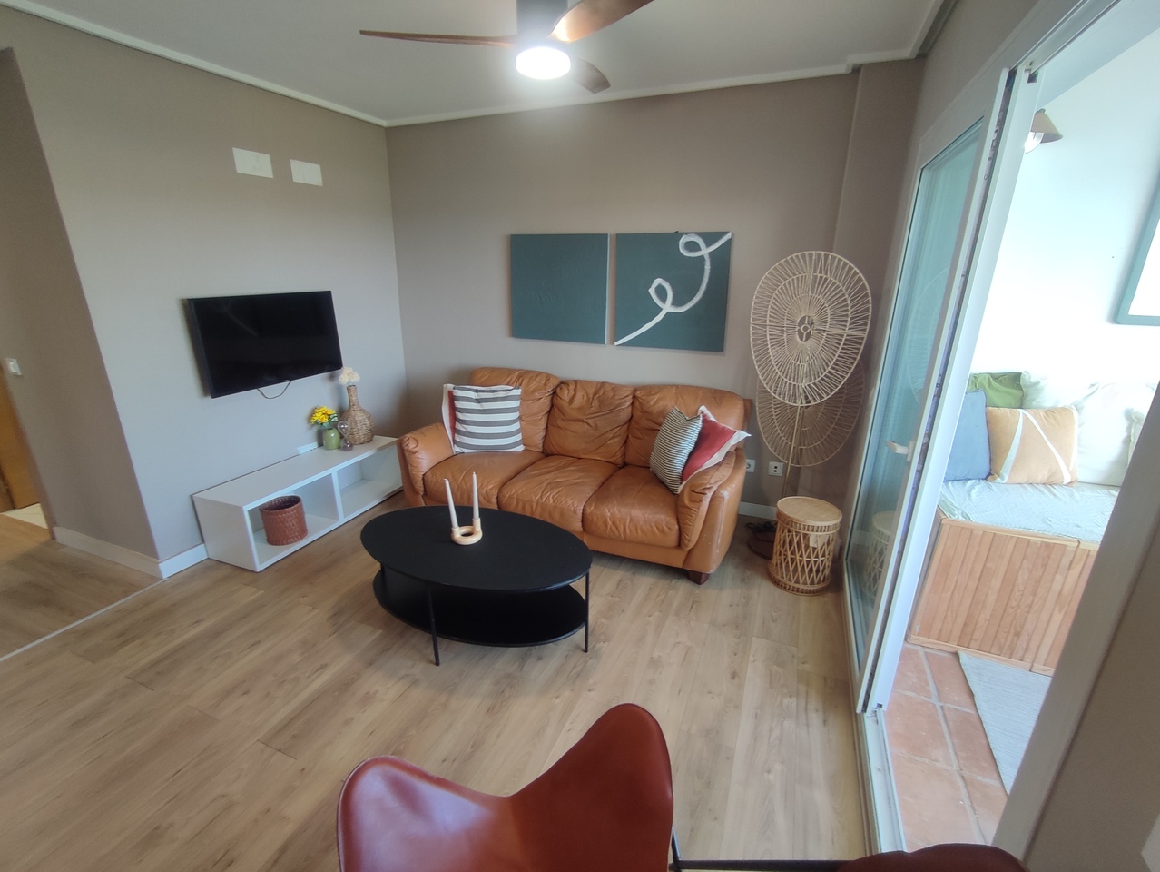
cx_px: 580
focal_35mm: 16
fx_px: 536
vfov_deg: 78.2
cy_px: 436
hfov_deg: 94.5
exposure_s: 1/50
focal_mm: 1.65
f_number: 2.2
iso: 54
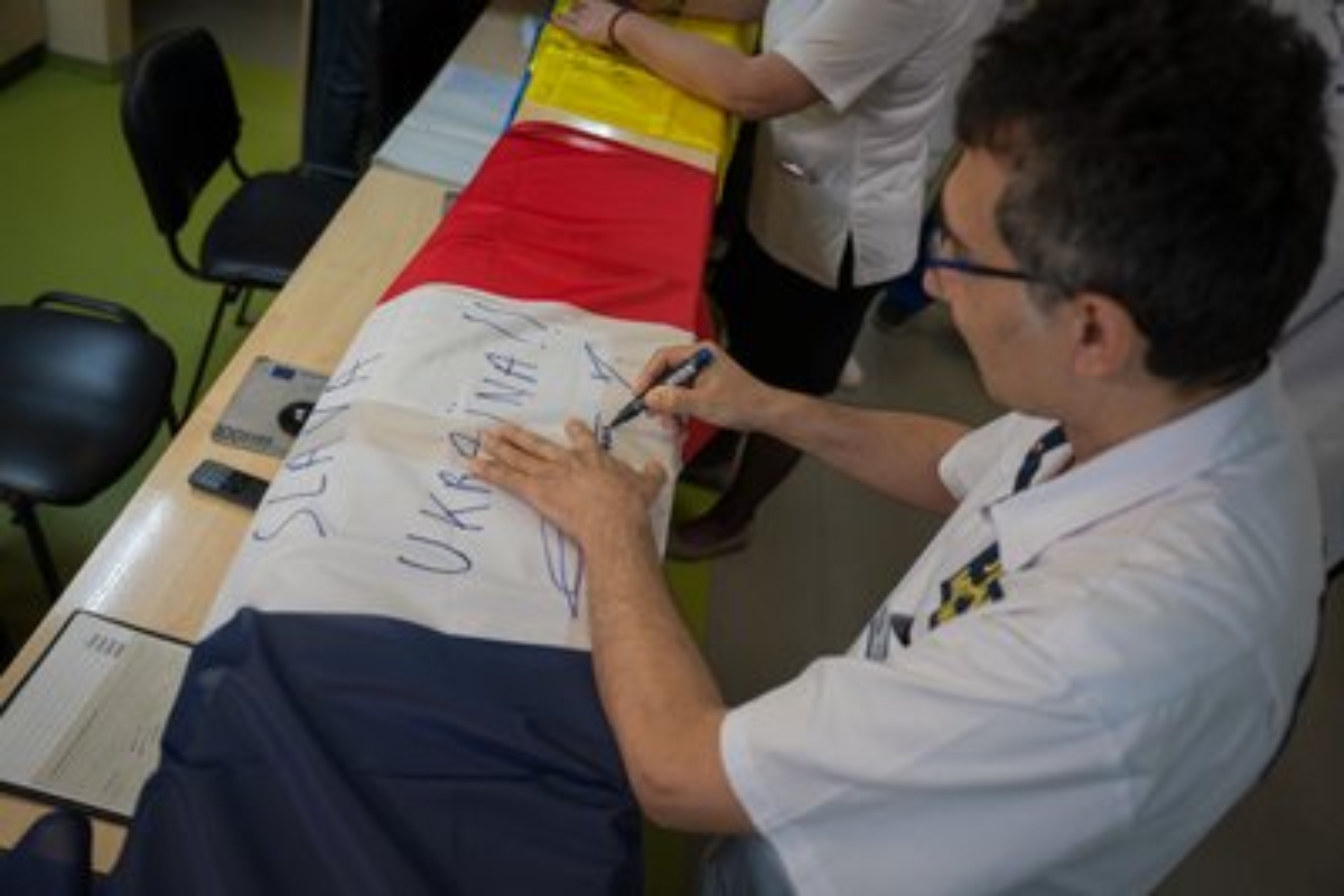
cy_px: 448
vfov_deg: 43.6
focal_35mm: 30
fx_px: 1120
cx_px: 672
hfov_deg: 61.9
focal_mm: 30
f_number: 2.8
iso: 200
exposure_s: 1/100
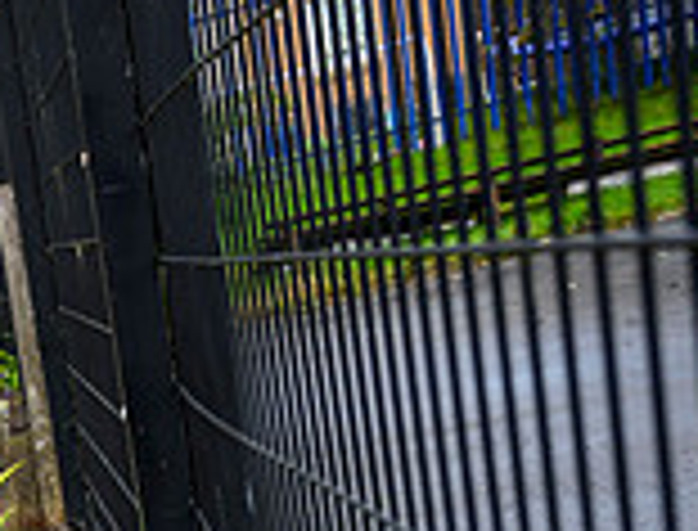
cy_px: 940
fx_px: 2068
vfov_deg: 13.3
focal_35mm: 102
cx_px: -565
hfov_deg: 16.1
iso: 500
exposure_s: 1/500
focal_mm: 25
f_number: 4
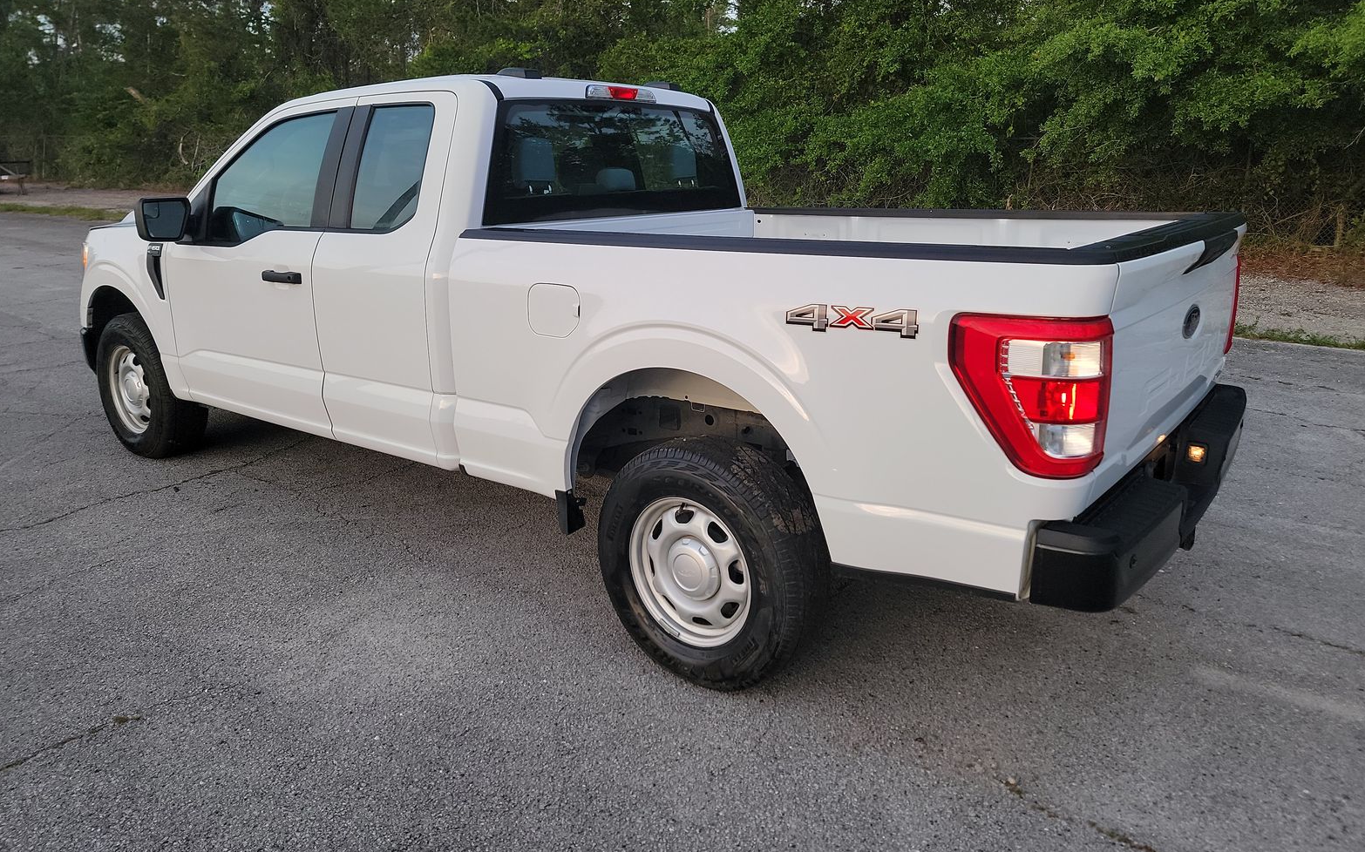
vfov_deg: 47.3
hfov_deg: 70.4
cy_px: 347
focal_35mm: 26
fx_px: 967
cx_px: 691
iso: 77
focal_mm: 6.7
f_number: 1.8
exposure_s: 1/119
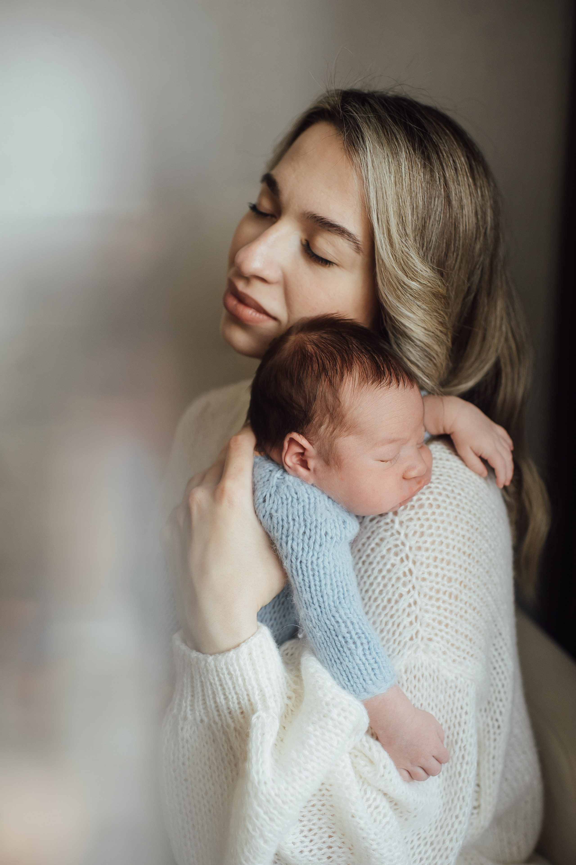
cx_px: 288
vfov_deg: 54.5
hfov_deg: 37.8
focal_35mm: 35
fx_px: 841
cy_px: 432
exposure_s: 1/250
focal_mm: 35
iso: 400
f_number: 2.8
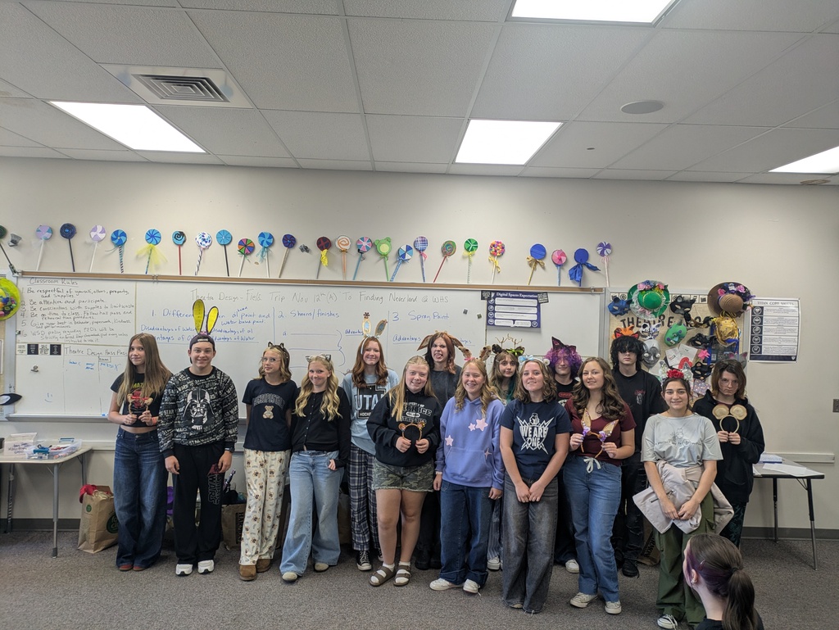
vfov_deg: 54.9
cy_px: 315
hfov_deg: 69.4
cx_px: 420
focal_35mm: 25
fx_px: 606
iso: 70
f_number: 1.89
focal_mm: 5.43
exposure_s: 1/40
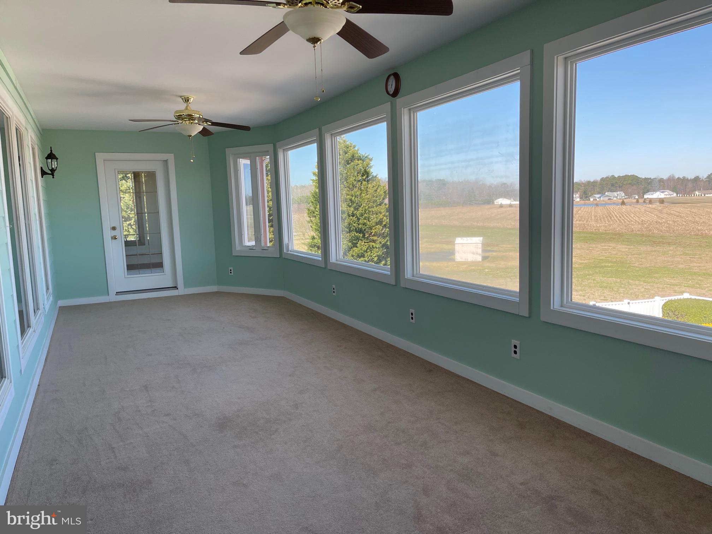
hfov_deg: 67.3
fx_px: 535
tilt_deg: -8.1
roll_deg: +1.3
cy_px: 267
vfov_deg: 53.1
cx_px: 356
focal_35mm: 26
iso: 32
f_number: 1.6
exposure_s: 1/564
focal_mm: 5.1
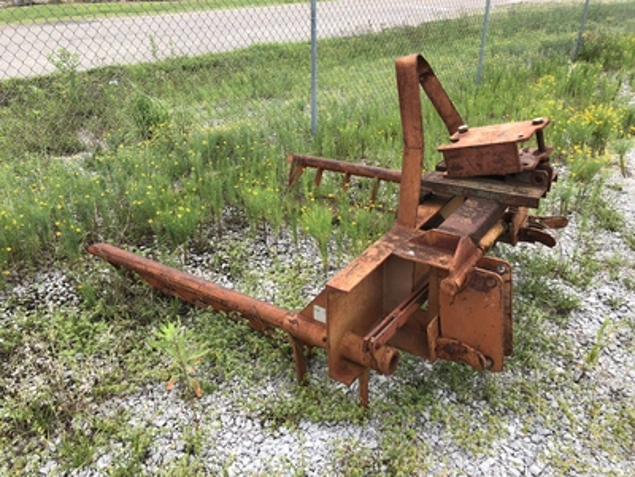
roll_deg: +2.8
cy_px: 238
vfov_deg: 49.7
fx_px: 514
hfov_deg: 63.4
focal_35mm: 28
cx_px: 318
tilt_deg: -25.6
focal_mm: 4
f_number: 1.8
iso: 20
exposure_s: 1/991
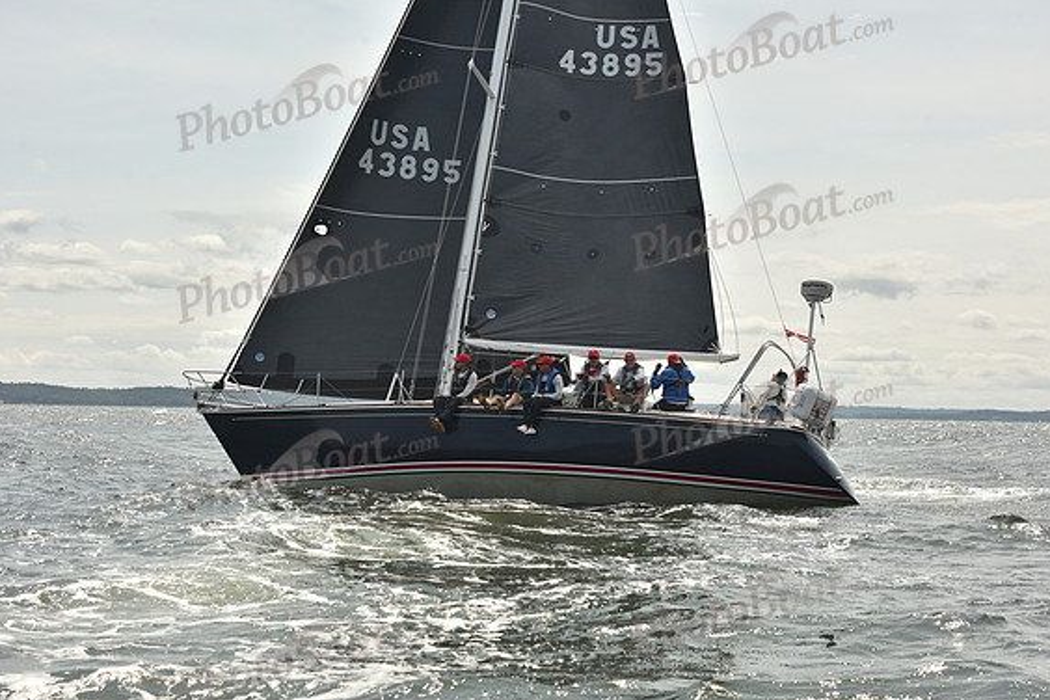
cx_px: 536
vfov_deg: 18.9
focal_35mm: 72
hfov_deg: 28.1
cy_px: 345
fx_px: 2100
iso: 250
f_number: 9
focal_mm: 70
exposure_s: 1/800
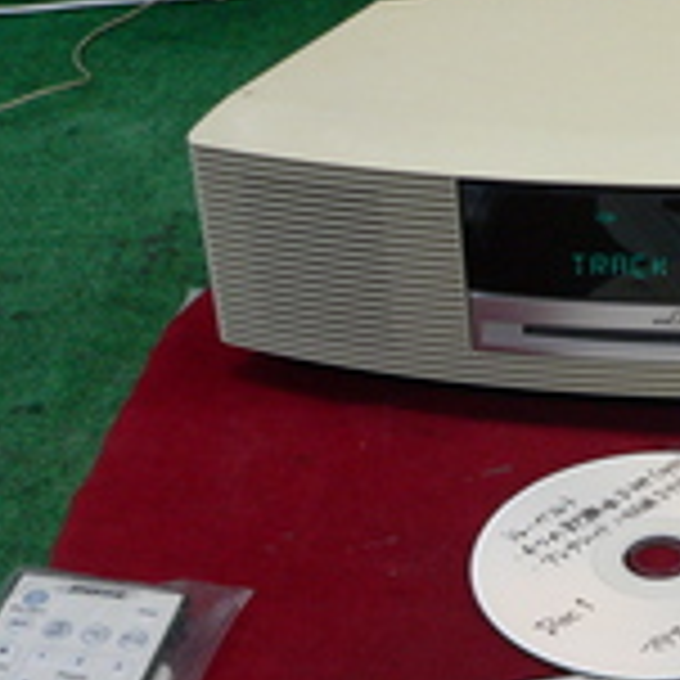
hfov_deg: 20.9
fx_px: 1778
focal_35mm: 80
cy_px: 430
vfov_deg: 21.6
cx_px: 680
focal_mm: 6
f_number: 2.8
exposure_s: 1/50
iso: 200
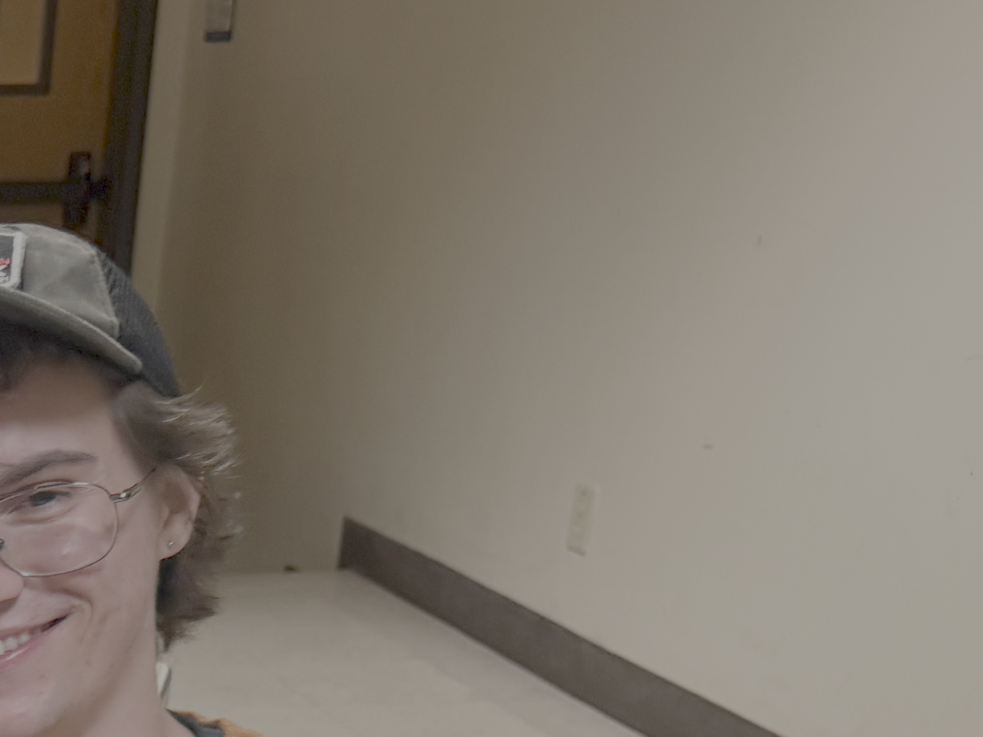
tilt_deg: -22.9
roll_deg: +0.8
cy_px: 989
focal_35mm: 78
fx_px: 2215
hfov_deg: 20.7
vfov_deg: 17.6
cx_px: -558
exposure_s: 1/60
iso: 320
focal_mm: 6.76
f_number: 1.78
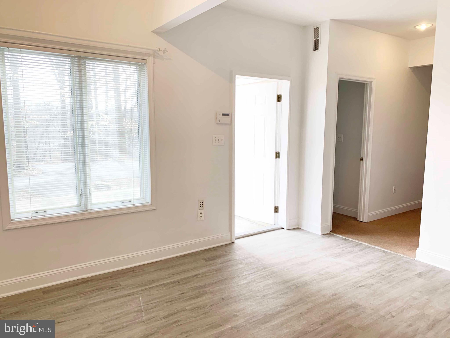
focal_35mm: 26
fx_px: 338
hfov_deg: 67.3
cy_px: 169
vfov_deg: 53.1
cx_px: 225
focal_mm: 4.25
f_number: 1.8
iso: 50
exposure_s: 1/120
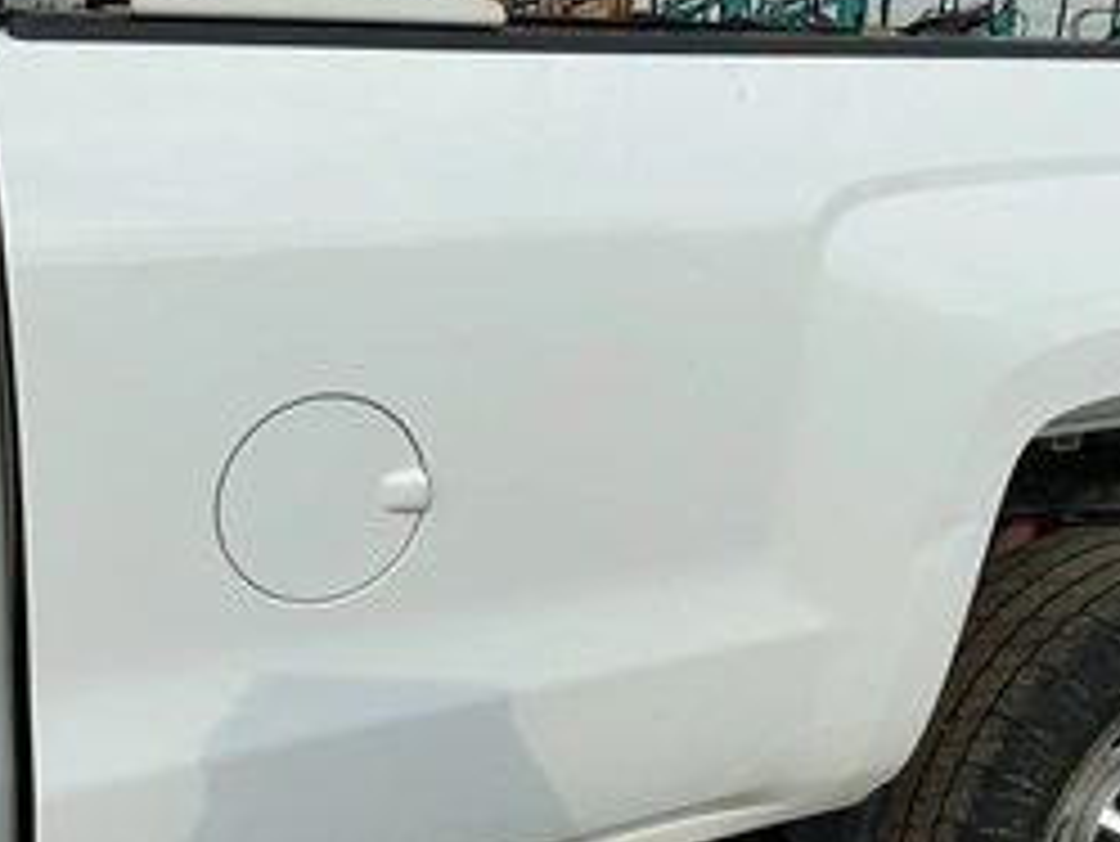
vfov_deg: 32.2
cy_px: 459
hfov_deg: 42.0
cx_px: 616
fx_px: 1457
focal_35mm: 45
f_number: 1.8
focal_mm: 3
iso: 25
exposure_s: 1/2320
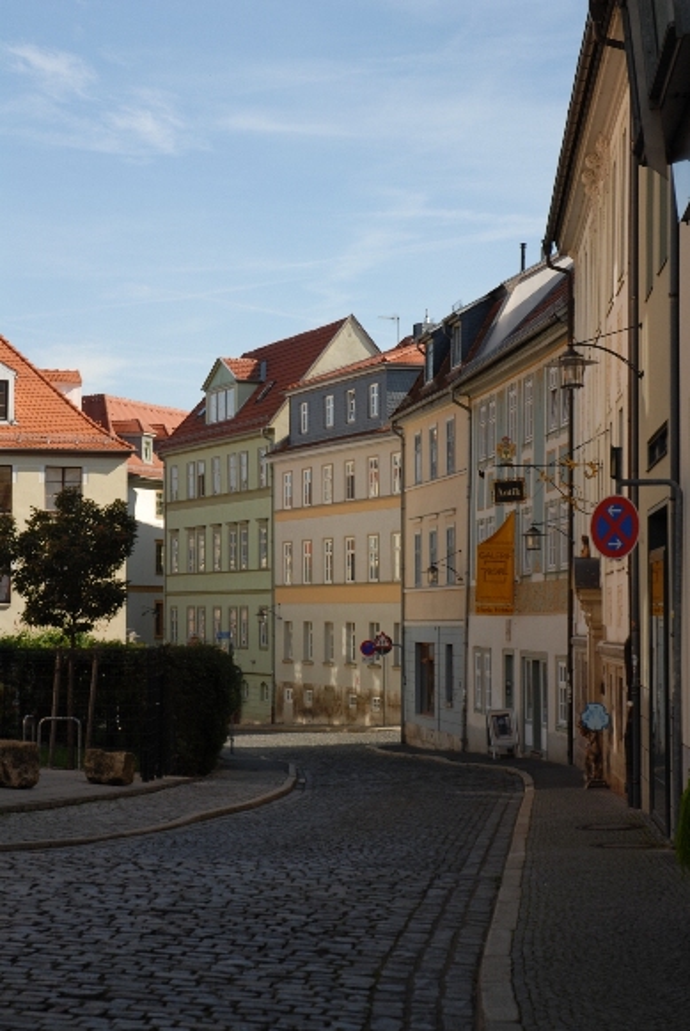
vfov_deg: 28.0
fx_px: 2064
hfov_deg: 19.0
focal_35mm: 72
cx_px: 345
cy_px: 516
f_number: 7.1
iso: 100
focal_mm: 48
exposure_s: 1/180
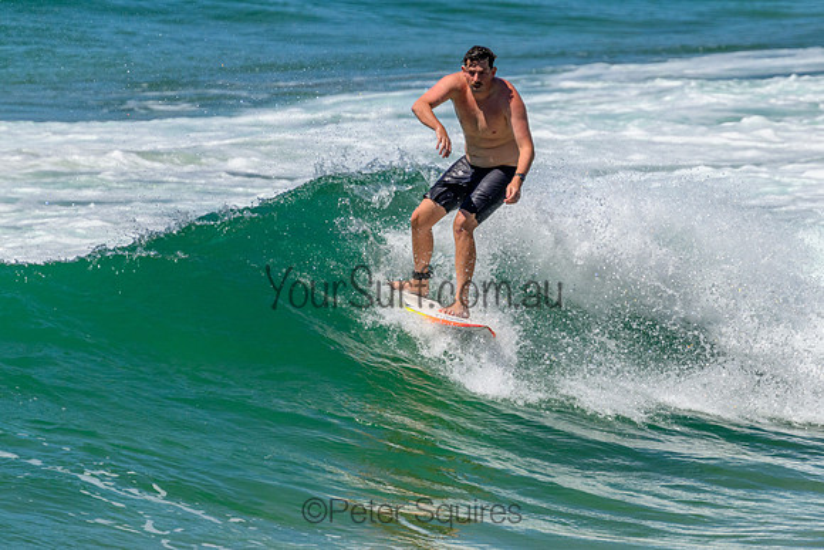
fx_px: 25196
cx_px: 567
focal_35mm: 1101
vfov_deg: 1.3
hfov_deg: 1.9
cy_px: 195
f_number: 11
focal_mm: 800
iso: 640
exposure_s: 1/2000
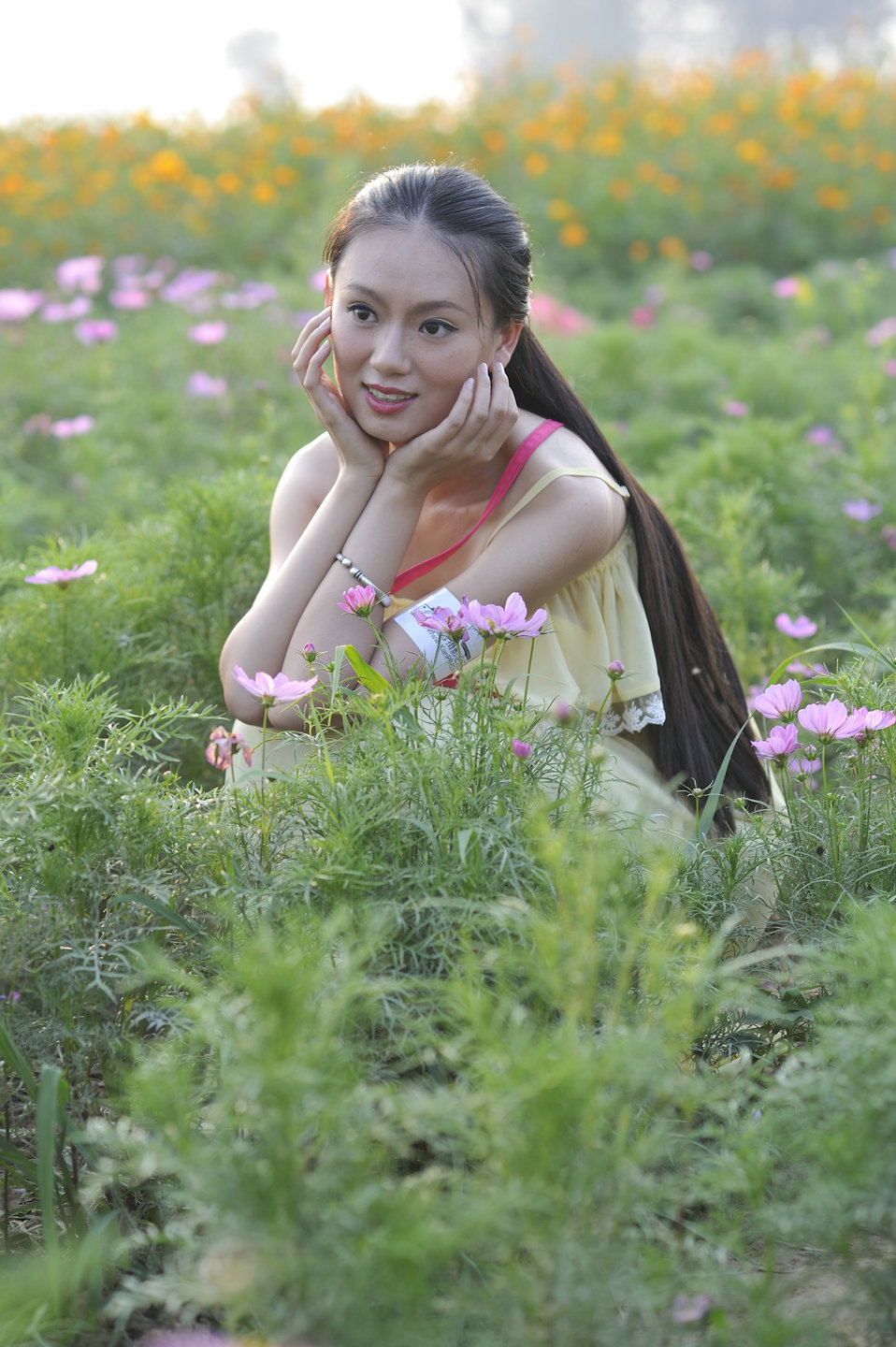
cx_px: 448
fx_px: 3178
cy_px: 674
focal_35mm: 85
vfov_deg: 23.9
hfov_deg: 16.0
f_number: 3.3
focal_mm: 85
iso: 200
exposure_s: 1/250
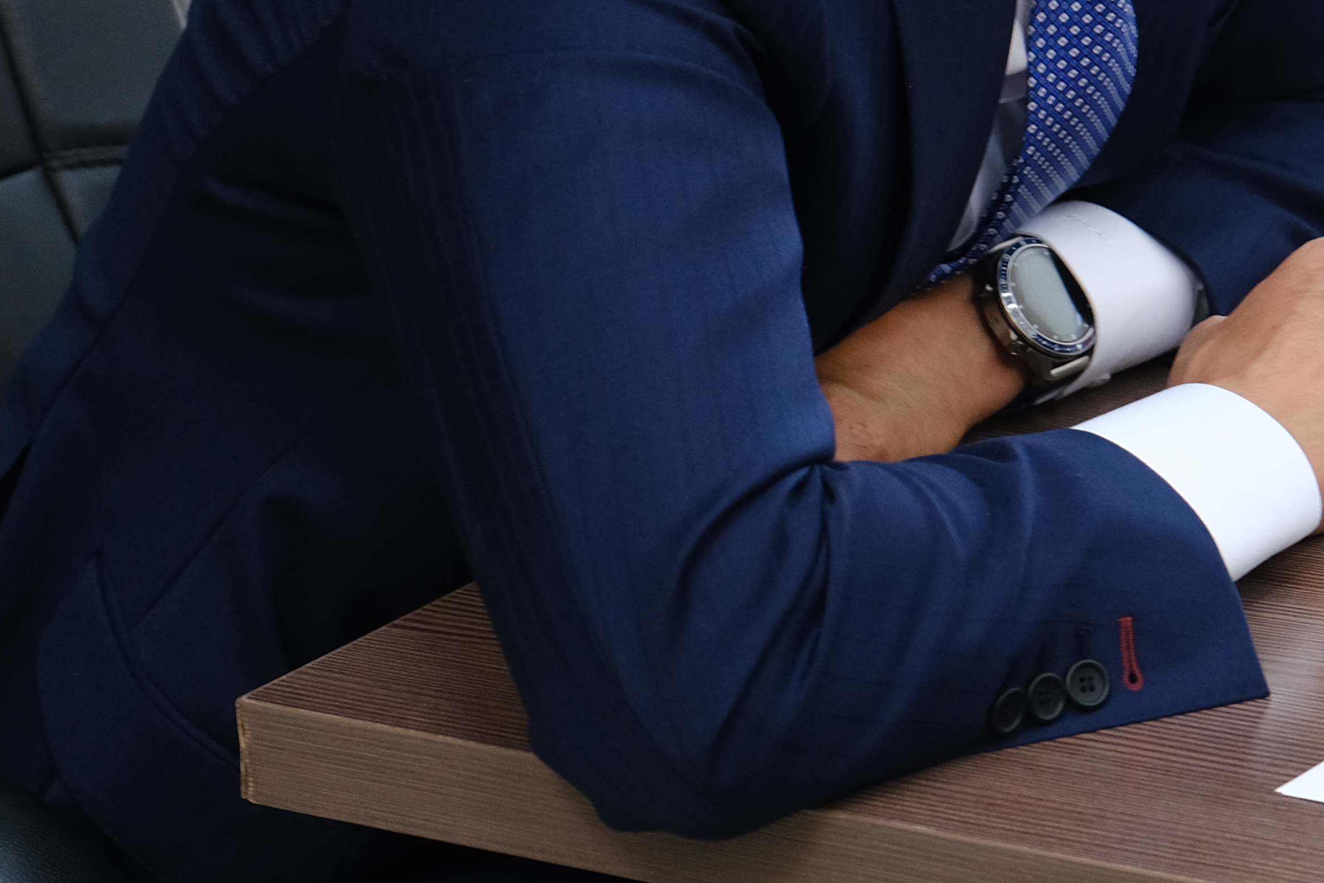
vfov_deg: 10.9
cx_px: 1383
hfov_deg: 16.1
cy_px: -159
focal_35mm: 124
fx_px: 4560
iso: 1000
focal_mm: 31.5
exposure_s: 1/100
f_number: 4
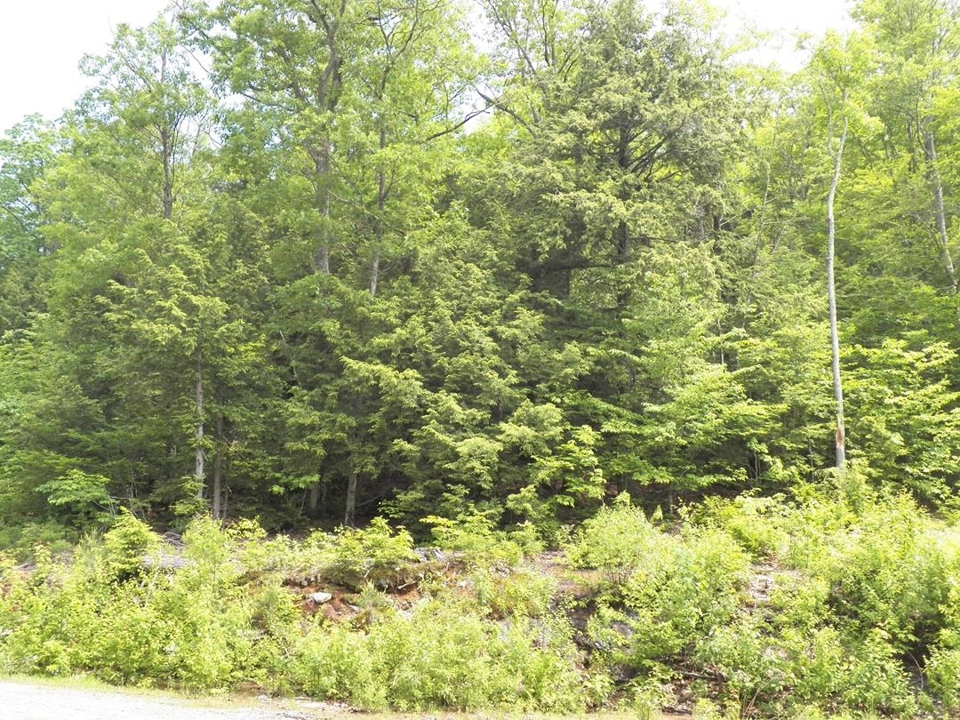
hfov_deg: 58.4
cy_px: 360
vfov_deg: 45.4
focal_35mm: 31
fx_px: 860
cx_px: 480
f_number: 4
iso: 125
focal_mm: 5.5
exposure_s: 1/250
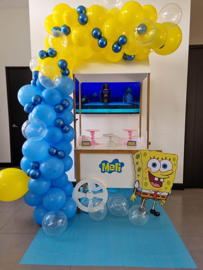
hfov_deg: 53.1
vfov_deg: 67.3
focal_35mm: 26
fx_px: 203
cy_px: 135
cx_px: 102
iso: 100
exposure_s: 1/120
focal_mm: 5.4
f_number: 1.8
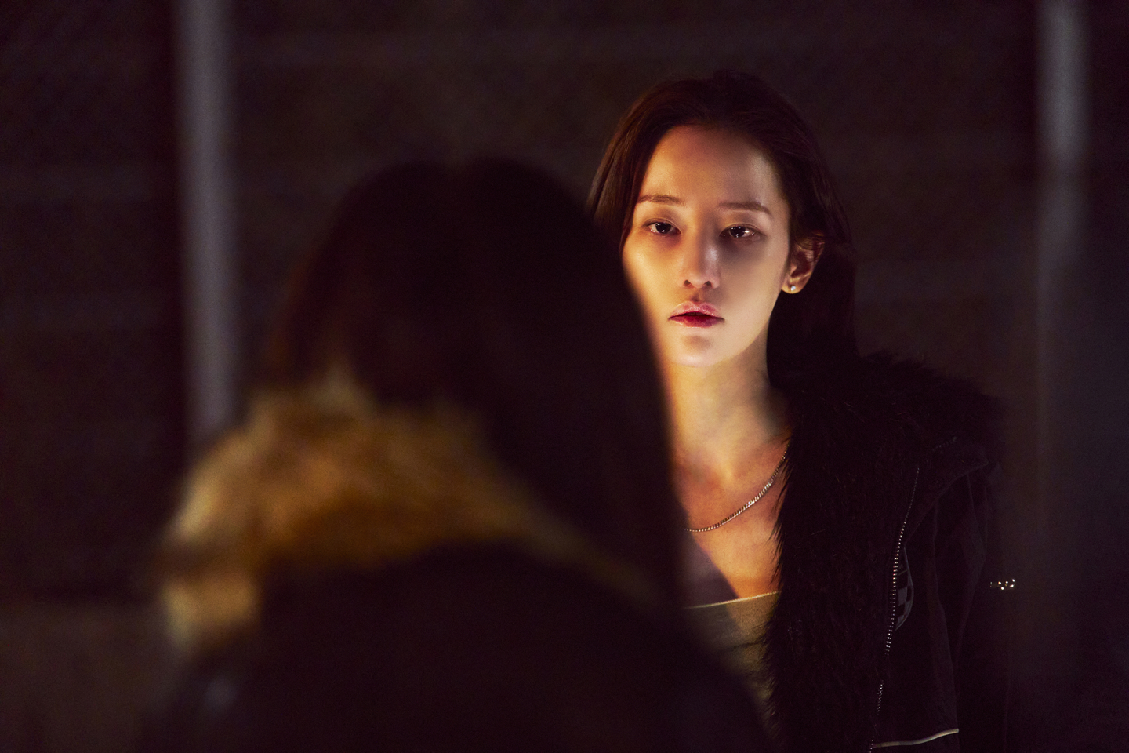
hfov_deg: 14.3
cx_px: 564
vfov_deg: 9.6
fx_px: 4484
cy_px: 376
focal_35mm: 143
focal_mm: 143
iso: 10000
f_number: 2.8
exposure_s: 1/125
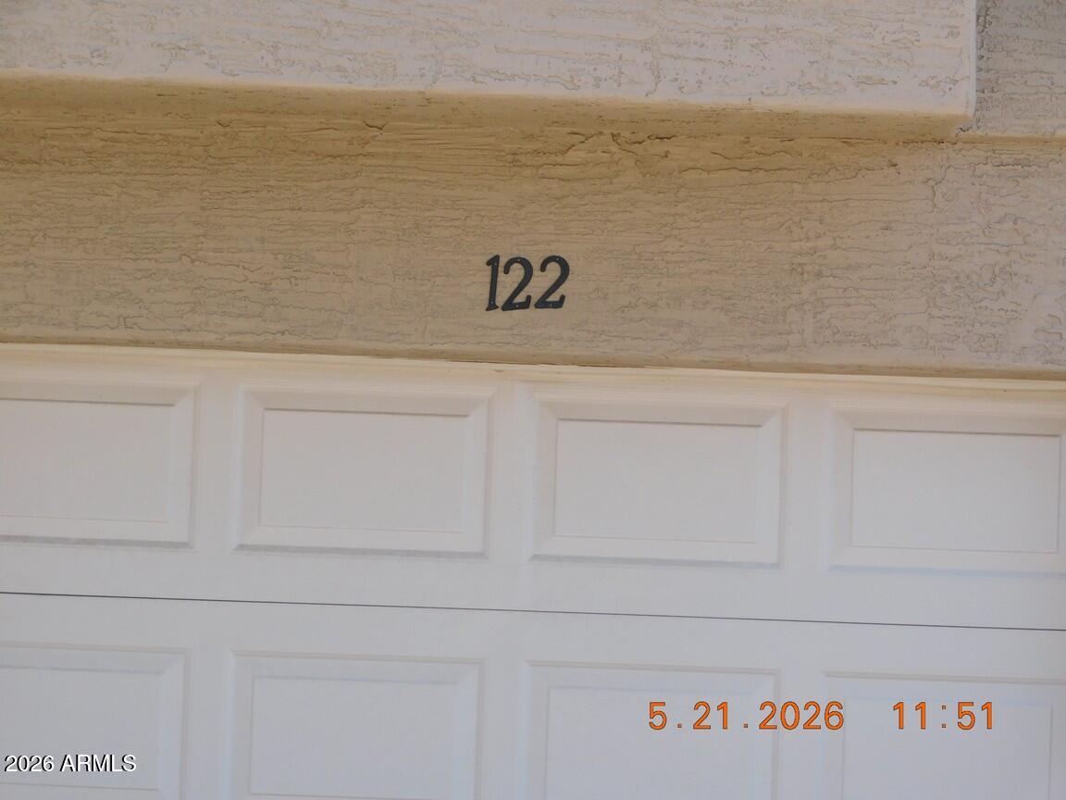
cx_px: 533
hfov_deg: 9.8
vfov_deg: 7.4
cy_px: 400
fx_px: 6221
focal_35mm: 202
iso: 125
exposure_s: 1/125
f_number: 5.4
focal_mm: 35.9
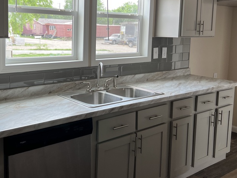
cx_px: 80
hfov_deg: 44.2
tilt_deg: -5.3
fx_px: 287
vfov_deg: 34.1
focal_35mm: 42
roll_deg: -1.2
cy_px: 62
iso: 32
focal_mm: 5.7
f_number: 1.5
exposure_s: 1/145
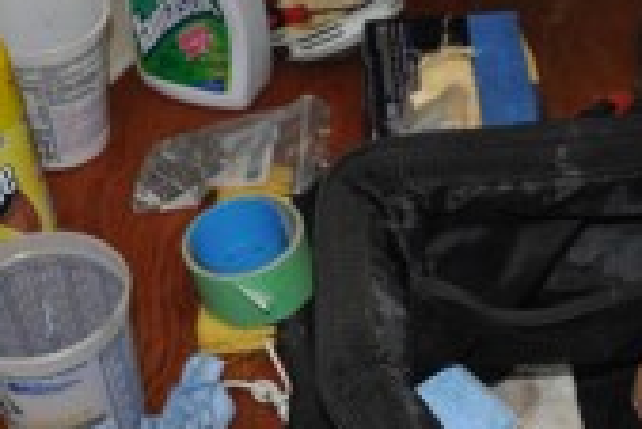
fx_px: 1196
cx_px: 490
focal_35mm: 67
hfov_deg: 29.5
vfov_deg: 20.0
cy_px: 380
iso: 800
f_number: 3.5
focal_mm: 18
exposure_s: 1/60
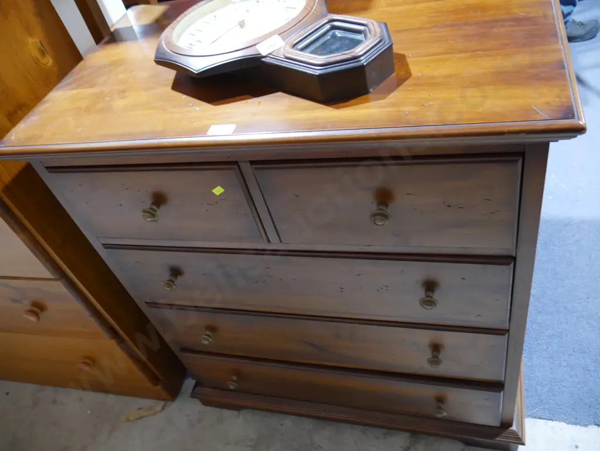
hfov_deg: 63.4
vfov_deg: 49.8
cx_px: 300
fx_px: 486
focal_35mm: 28
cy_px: 226
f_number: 3.5
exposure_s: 1/60
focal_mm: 14
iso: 1250
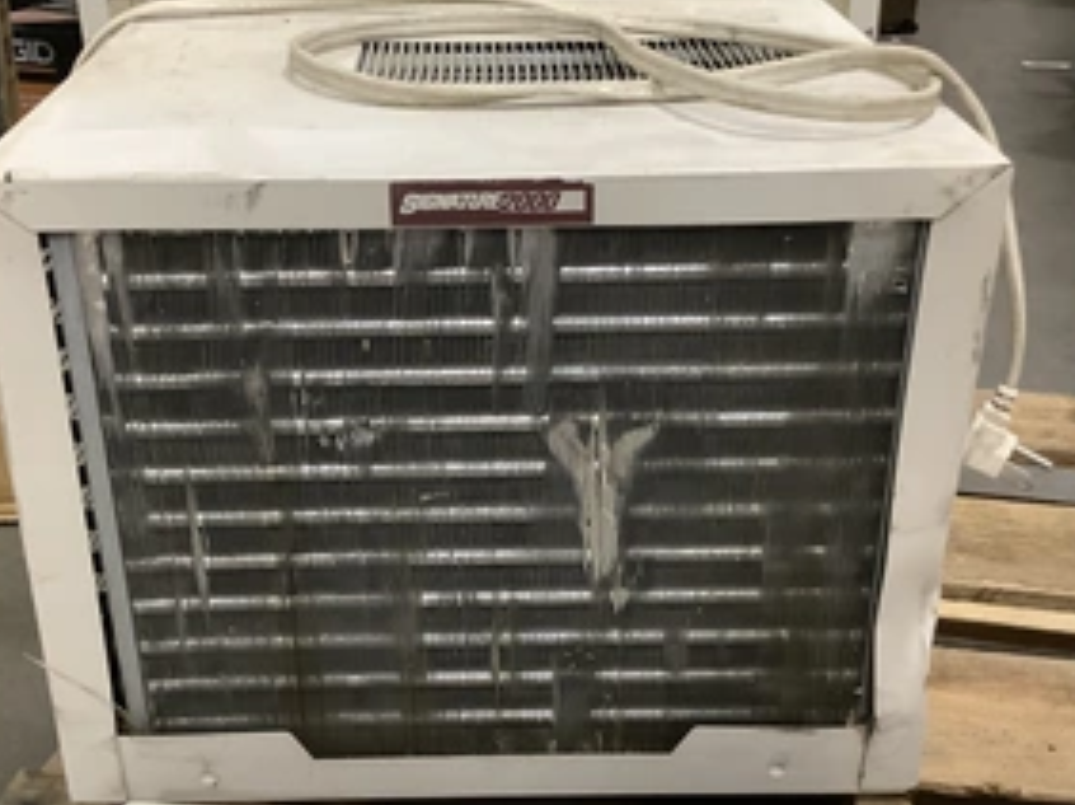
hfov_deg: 42.9
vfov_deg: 32.8
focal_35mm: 44
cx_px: 492
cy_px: 397
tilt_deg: -22.6
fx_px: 1365
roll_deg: +1.0
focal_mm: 3.3
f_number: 2.4
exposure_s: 1/40
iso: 320
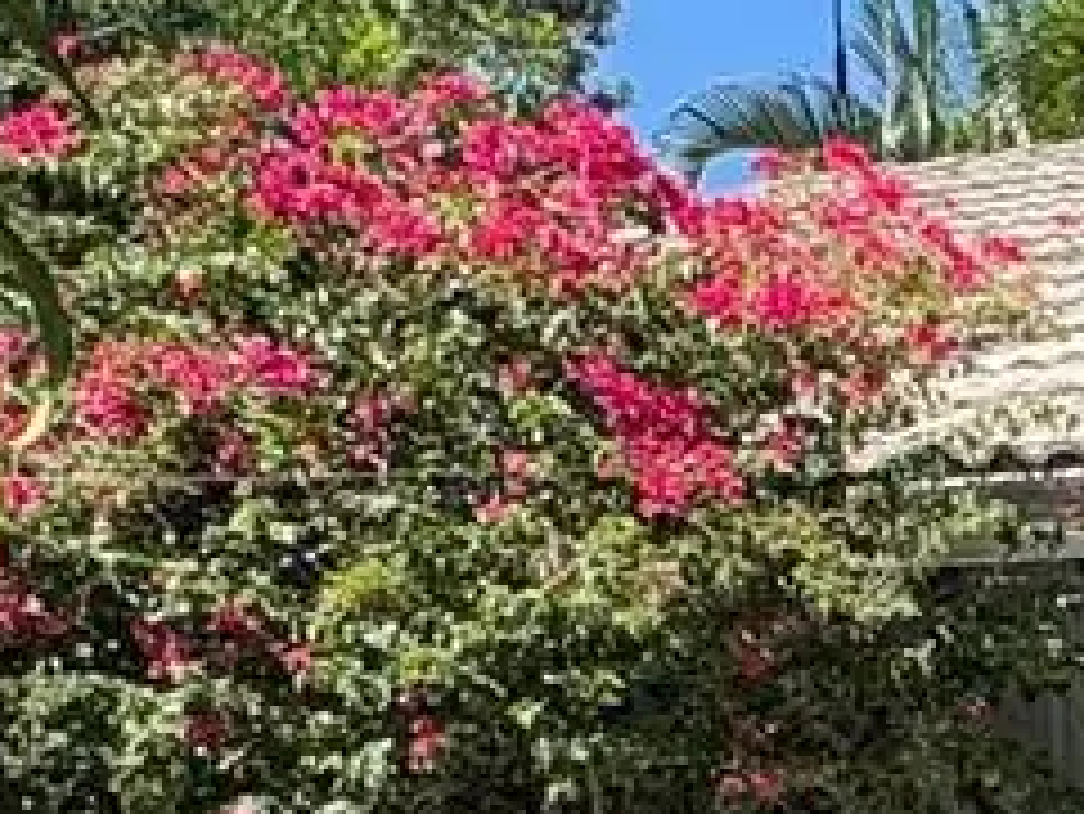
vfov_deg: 14.9
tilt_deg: -3.6
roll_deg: -0.3
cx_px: 2110
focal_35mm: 93
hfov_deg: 16.5
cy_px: 1169
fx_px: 2914
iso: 50
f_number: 2.2
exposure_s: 1/1748
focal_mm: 2.22
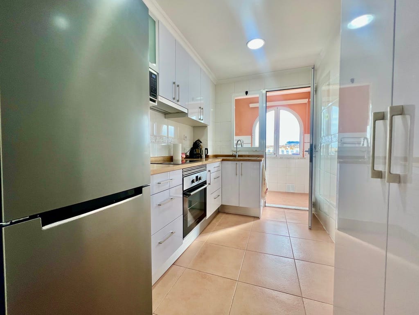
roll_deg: -0.3
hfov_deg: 106.2
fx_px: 157
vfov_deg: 89.9
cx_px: 210
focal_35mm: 13
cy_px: 158
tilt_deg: -1.4
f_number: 1.8
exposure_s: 1/100
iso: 40
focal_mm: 1.57
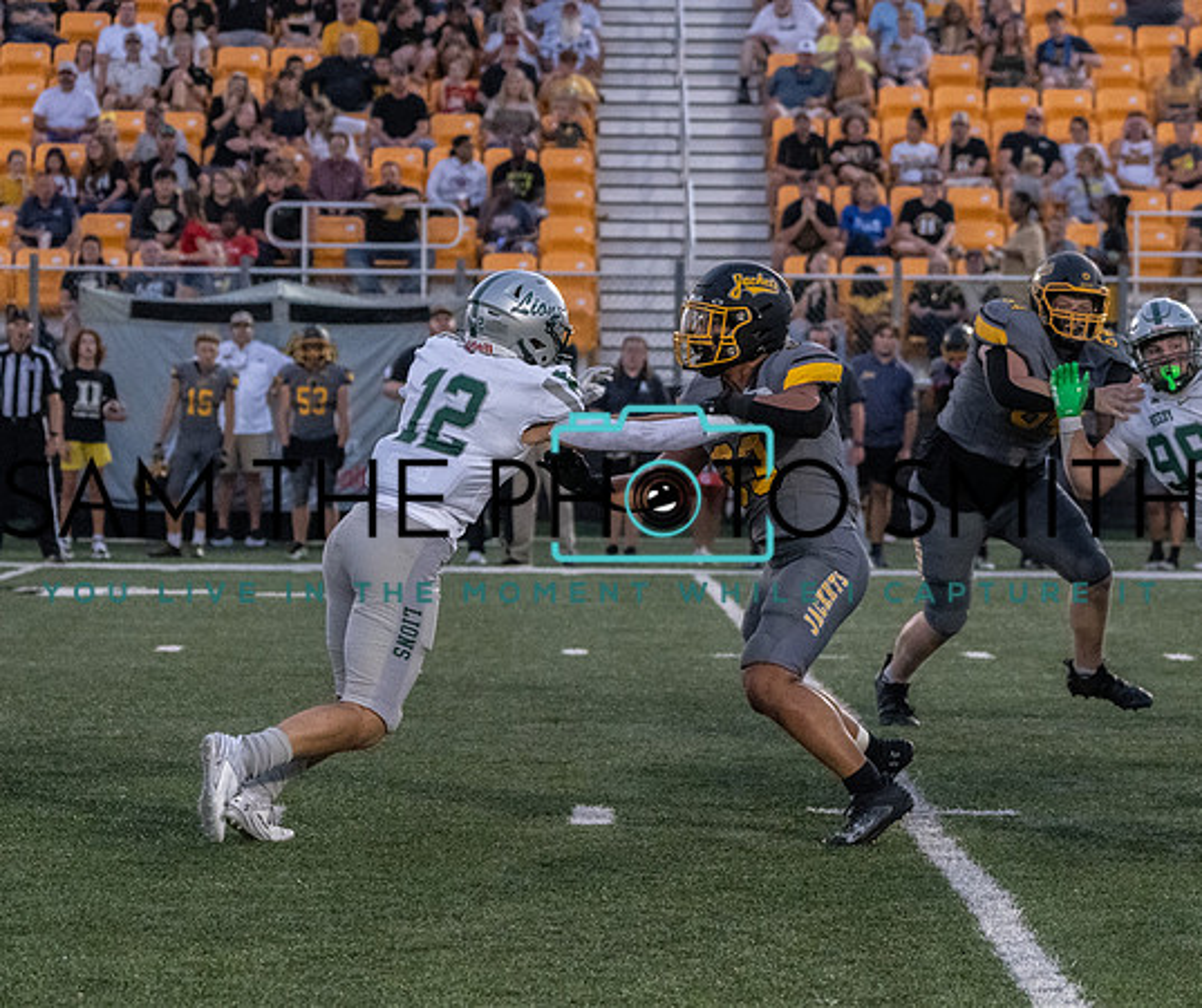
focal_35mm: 198
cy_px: 614
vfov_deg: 8.0
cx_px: 903
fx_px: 7183
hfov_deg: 9.5
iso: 8000
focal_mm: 123
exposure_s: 1/1000
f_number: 5.6
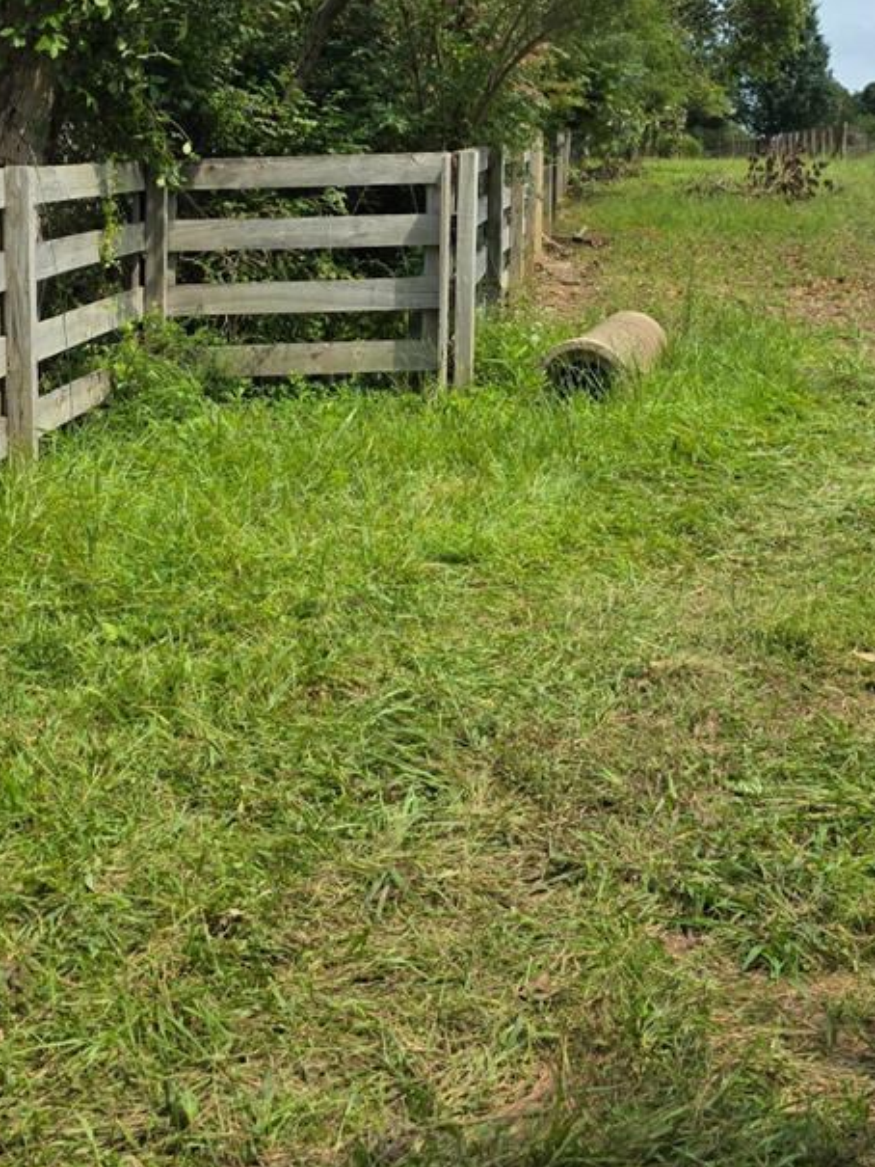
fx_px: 1920
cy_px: 210
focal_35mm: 57
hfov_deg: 25.6
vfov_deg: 32.7
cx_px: 554
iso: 80
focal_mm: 6.3
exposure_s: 1/5778
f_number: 1.7
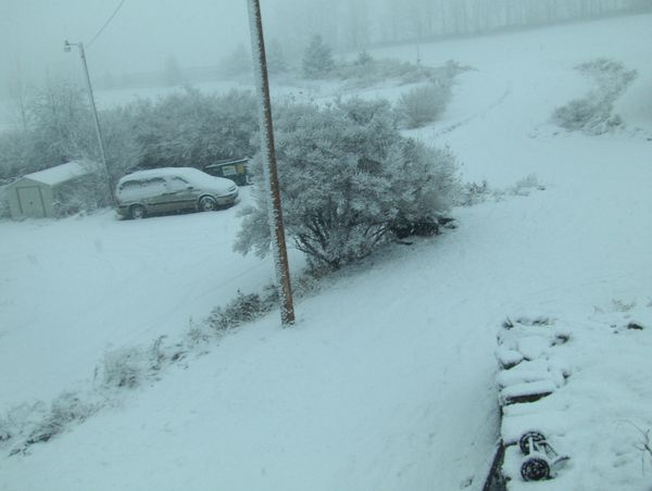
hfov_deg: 45.7
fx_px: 773
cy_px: 246
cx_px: 326
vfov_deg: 35.2
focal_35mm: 41
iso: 100
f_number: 3.9
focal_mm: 6.5
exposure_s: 1/122
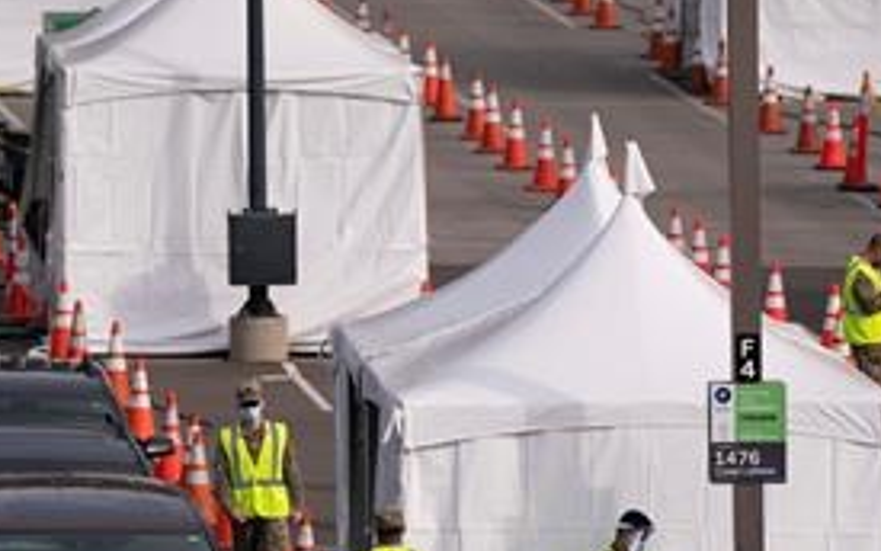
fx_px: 14817
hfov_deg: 3.4
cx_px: 554
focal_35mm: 617
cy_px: 261
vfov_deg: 2.1
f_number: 5.6
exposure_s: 1/1600
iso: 250
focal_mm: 256
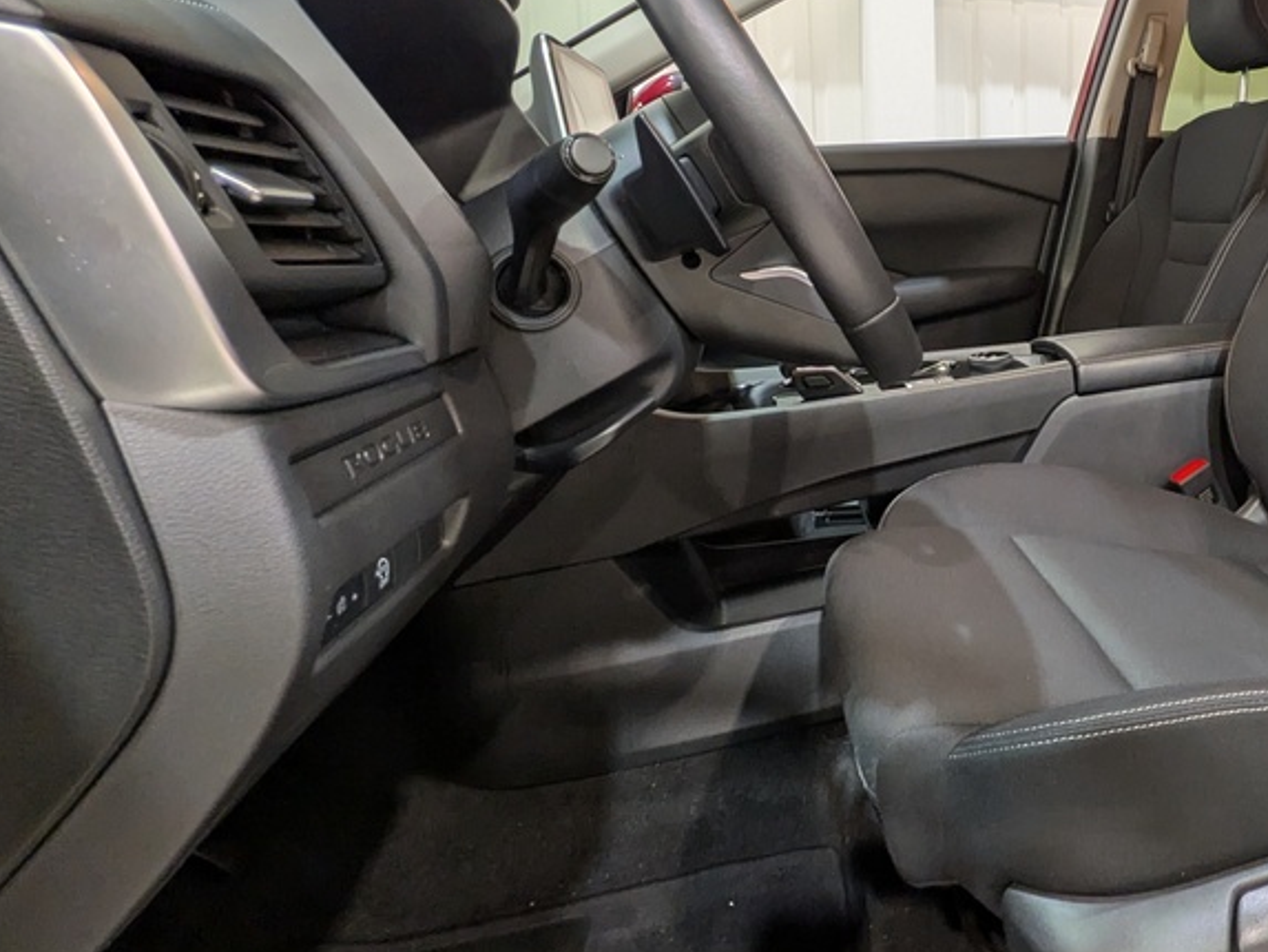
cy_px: 359
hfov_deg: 63.0
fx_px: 916
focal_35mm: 25
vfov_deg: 54.3
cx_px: 1027
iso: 94
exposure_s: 1/40
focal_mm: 1.83
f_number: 2.2
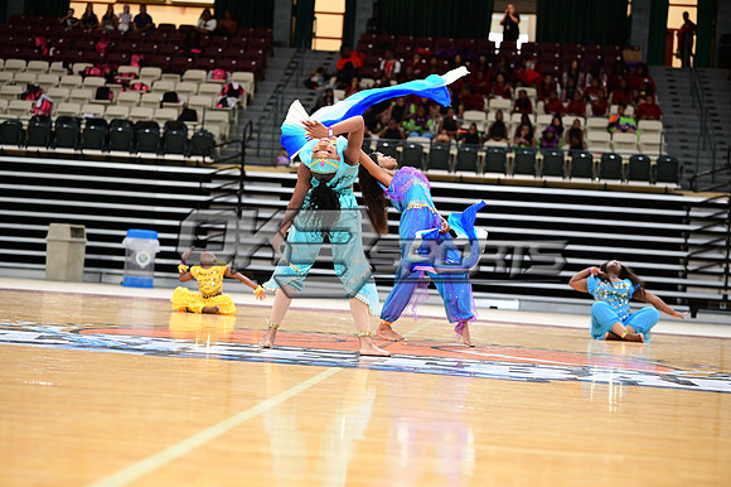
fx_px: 1664
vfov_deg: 16.6
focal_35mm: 82
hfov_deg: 24.8
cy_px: 244
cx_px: 366
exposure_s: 1/1000
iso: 6400
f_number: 3.2
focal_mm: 82
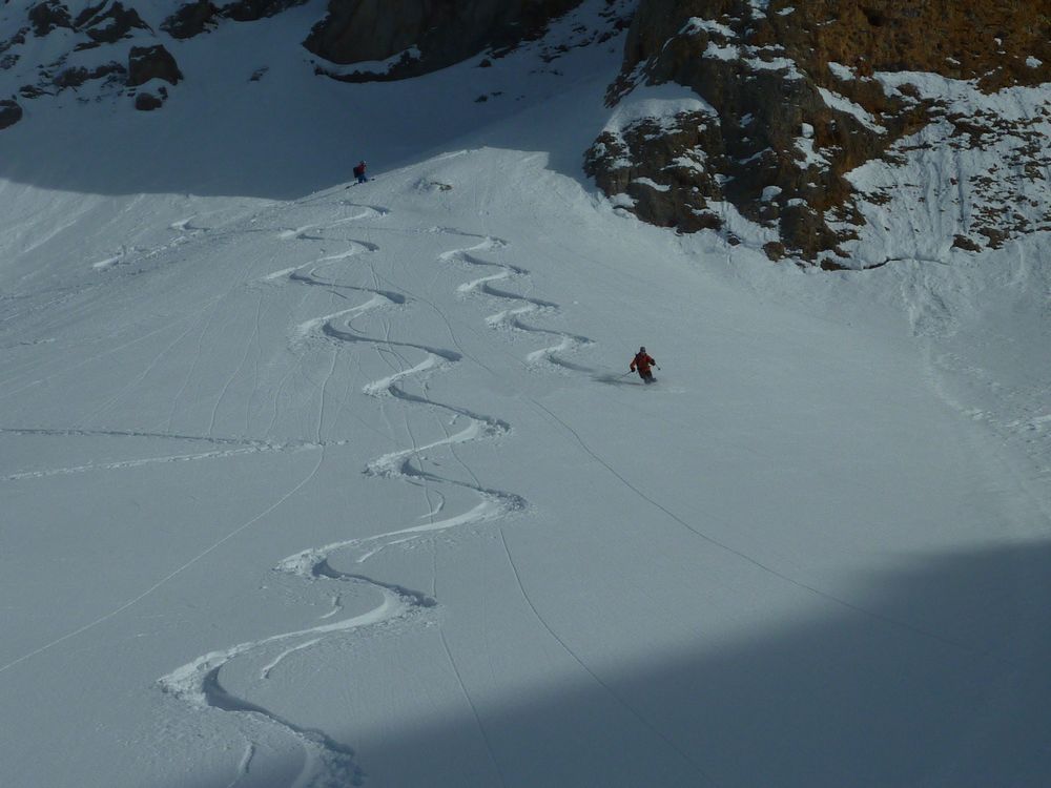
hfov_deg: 17.6
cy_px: 394
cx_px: 526
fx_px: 3401
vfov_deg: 13.2
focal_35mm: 112
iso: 80
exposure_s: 1/1600
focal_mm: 12.8
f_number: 6.3
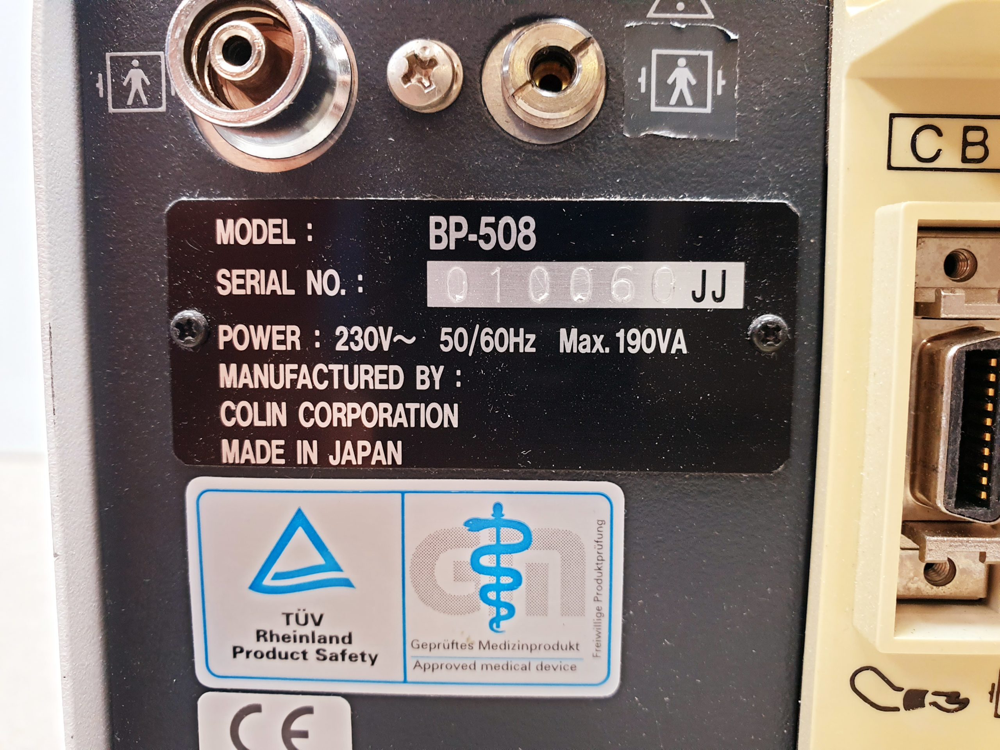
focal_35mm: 26
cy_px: 375
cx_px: 500
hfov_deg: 67.3
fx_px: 751
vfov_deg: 53.1
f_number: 2.4
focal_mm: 4.3
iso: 320
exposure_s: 1/33
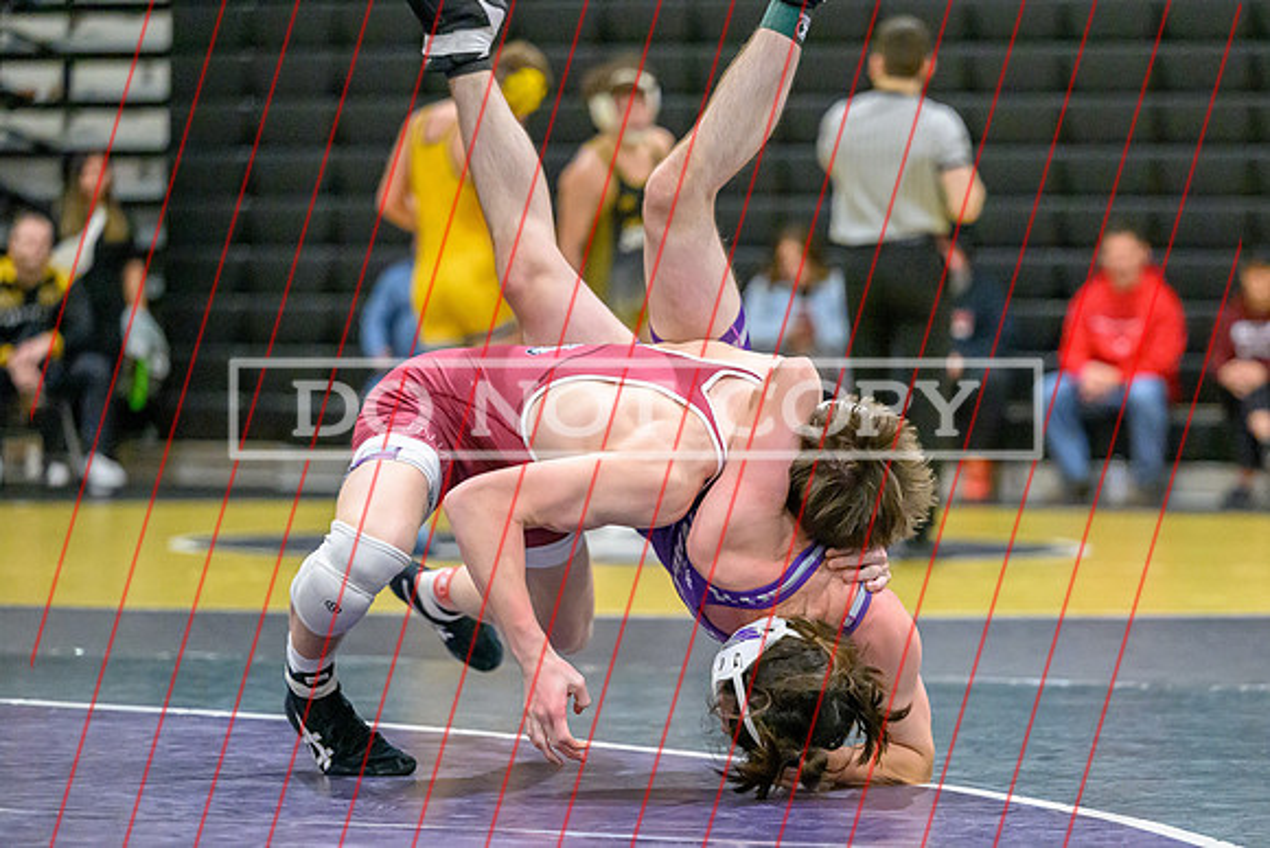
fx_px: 5144
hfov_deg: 14.1
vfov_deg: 9.4
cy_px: 473
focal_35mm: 146
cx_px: 756
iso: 14400
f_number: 2.8
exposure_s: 1/800
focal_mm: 120
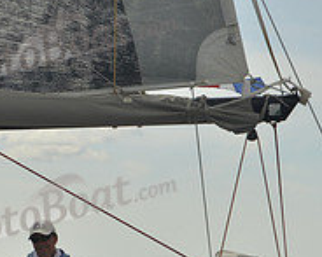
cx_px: -159
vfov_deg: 5.1
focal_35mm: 302
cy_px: 326
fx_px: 2877
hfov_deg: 6.3
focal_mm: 102
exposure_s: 1/640
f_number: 6.3
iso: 200
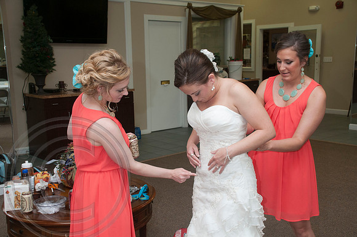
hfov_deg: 46.5
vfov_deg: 31.8
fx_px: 416
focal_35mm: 42
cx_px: 178
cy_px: 118
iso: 400
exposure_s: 1/60
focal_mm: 28
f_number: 5.6
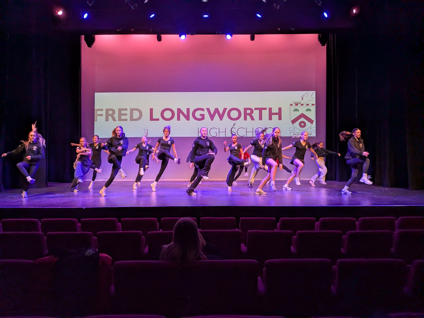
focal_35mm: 24
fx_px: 294
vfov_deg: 56.8
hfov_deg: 71.6
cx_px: 212
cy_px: 159
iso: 1196
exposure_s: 1/100
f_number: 1.7
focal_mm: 4.53
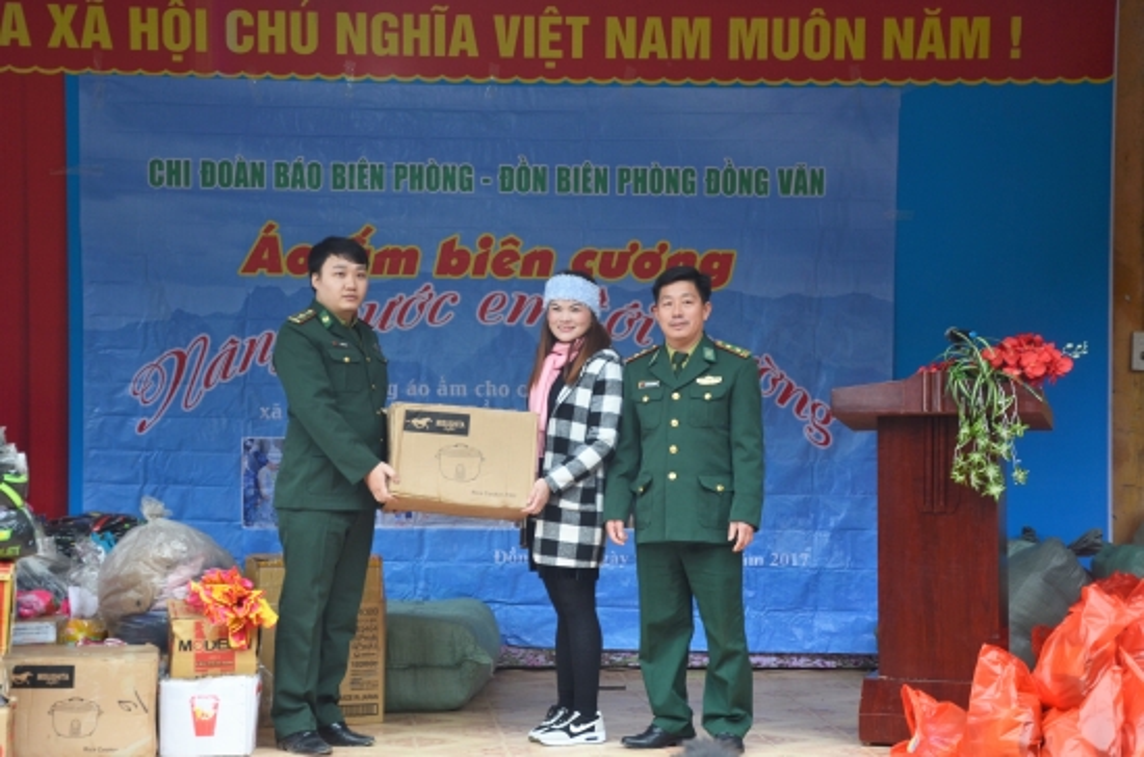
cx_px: 572
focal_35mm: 78
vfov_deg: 17.4
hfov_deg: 26.0
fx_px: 2473
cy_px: 378
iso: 250
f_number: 5
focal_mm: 52
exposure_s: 1/100
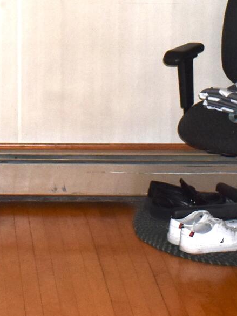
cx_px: -70
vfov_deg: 14.0
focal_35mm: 133
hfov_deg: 10.9
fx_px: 1215
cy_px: -138
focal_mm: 18
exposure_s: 1/160
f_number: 3.5
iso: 800
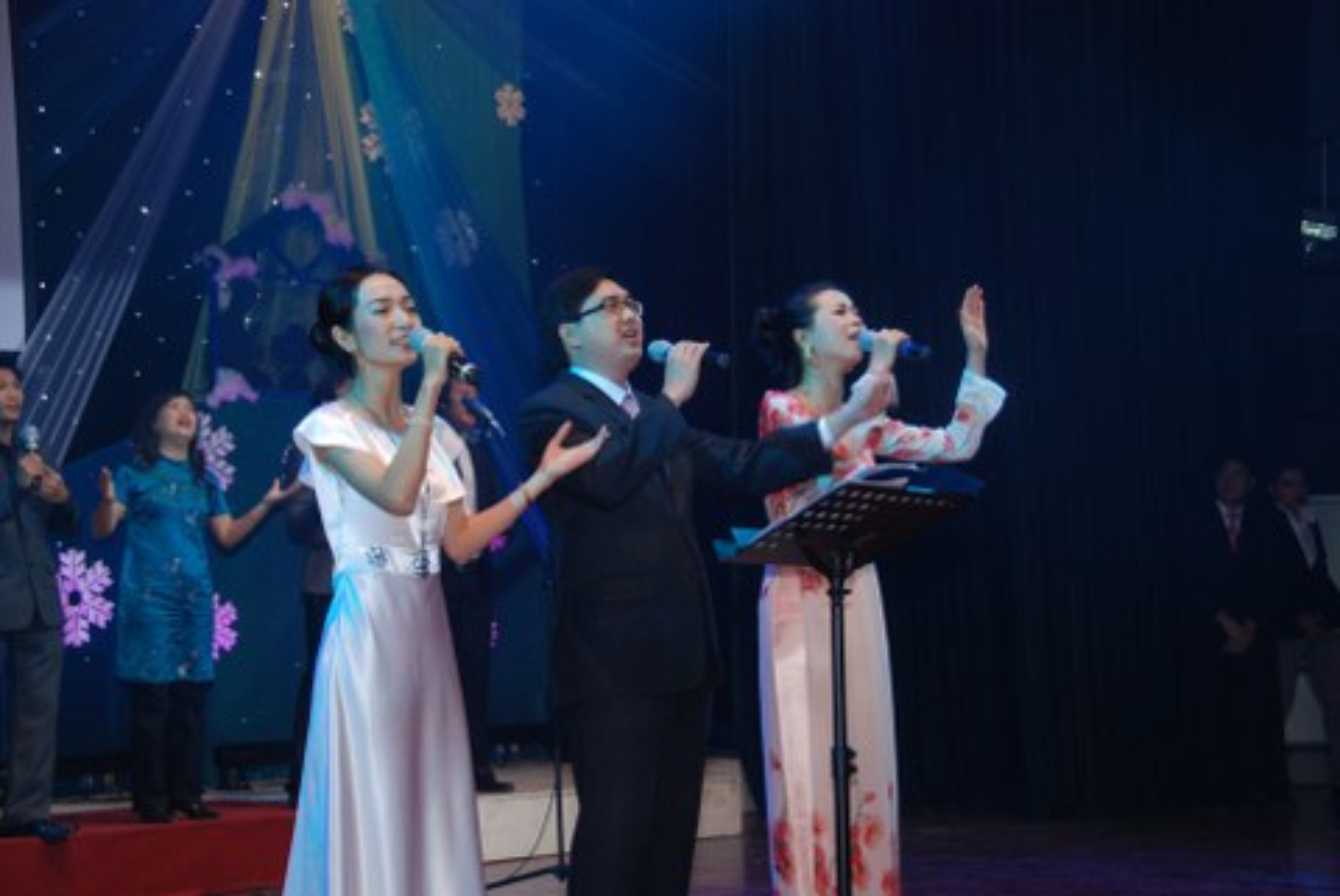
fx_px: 2794
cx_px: 670
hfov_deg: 27.0
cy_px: 448
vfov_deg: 18.2
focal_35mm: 75
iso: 400
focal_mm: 50
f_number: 4.8
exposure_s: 1/60
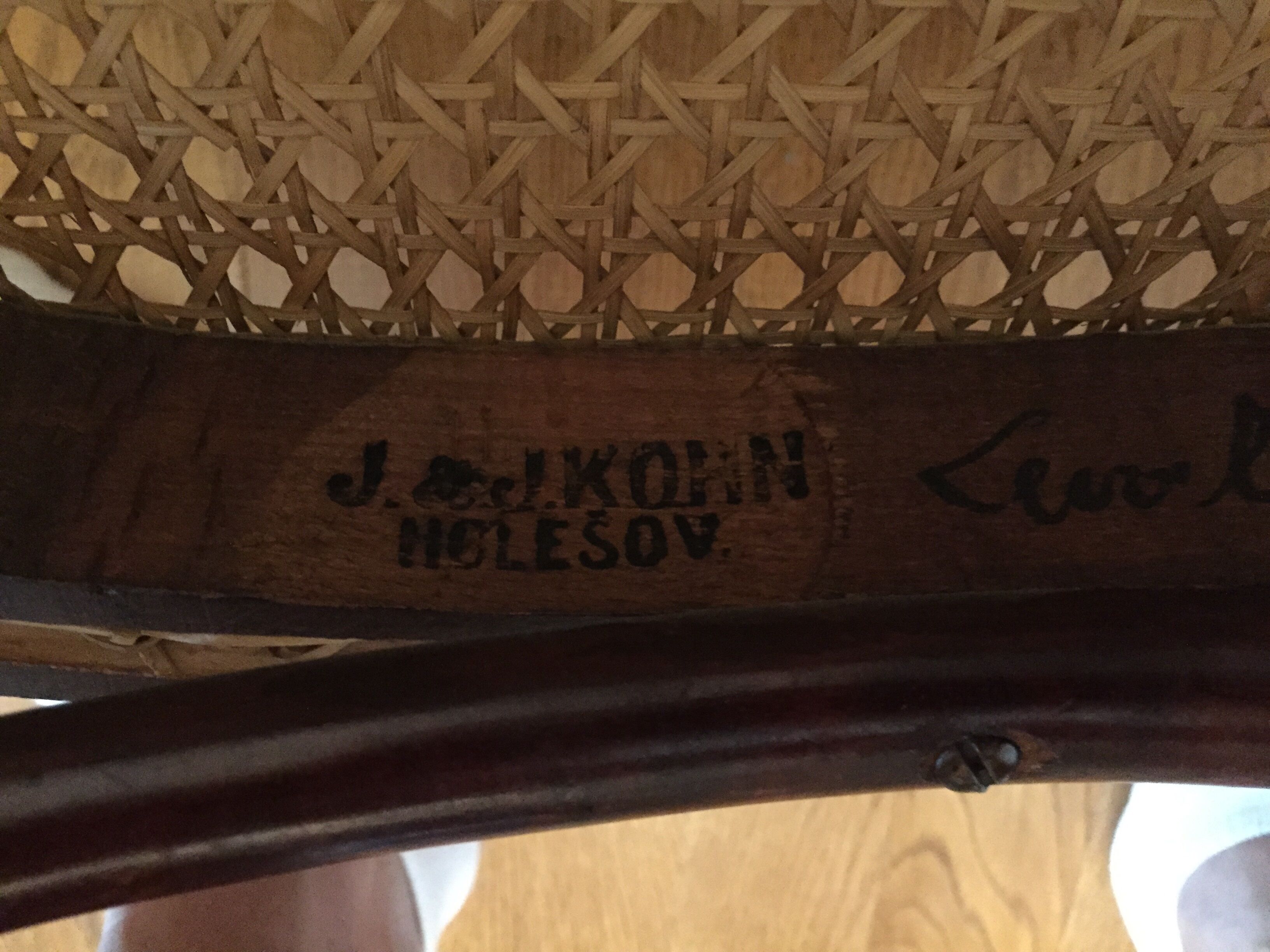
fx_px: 1064
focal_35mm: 29
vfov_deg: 48.2
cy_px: 476
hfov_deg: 61.7
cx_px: 635
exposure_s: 1/17
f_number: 2.2
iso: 1250
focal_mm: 4.15
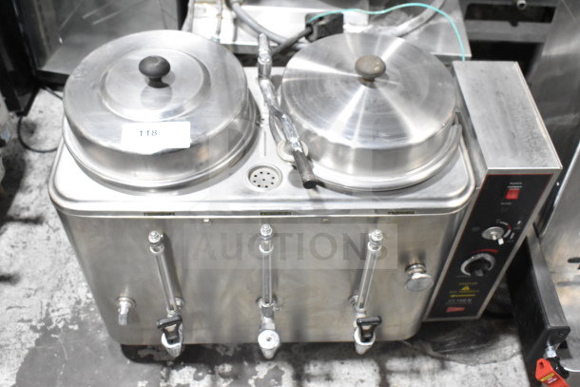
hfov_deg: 51.3
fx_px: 604
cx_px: 290
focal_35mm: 38
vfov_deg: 35.5
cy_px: 194
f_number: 8
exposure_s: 1/250
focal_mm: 25
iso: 6400
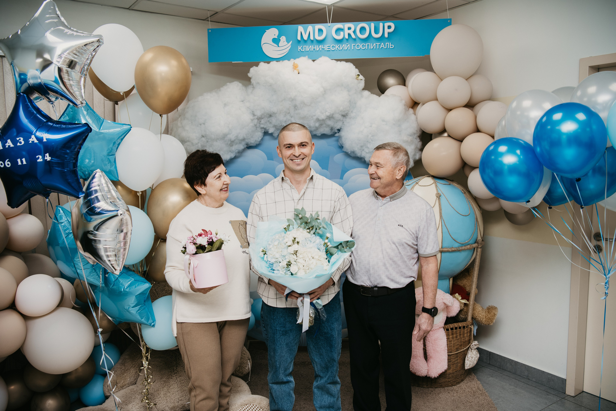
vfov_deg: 43.6
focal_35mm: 30
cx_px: 308
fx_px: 513
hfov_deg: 61.9
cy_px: 206
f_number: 4
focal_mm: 30
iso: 160
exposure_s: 1/160
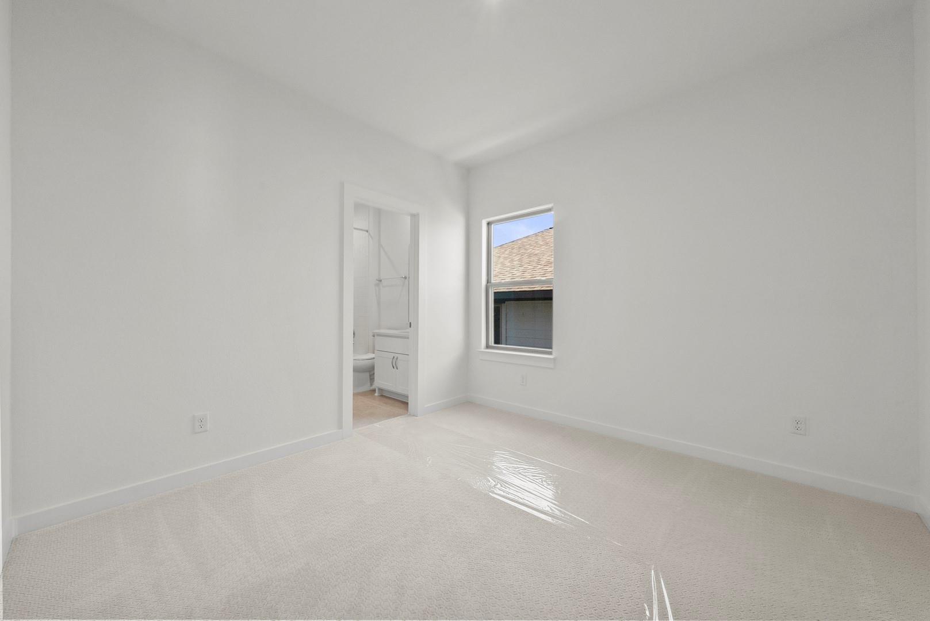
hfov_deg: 108.3
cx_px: 465
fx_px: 336
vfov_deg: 85.5
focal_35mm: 13
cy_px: 310
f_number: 11
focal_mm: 13
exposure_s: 1/30
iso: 1250
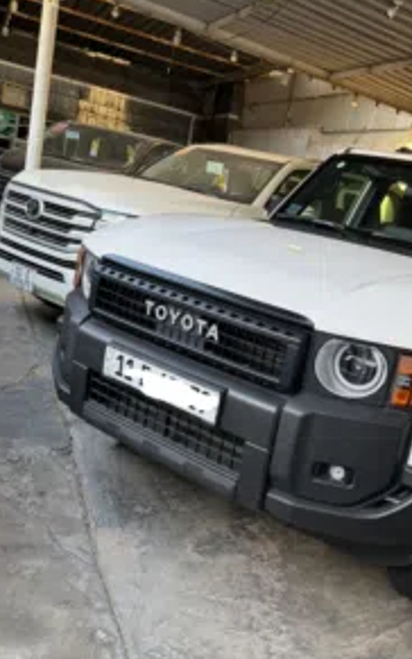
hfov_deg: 35.9
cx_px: 274
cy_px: 356
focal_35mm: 35
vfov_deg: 55.3
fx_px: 628
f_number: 1.78
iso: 80
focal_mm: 6.76
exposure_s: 1/201
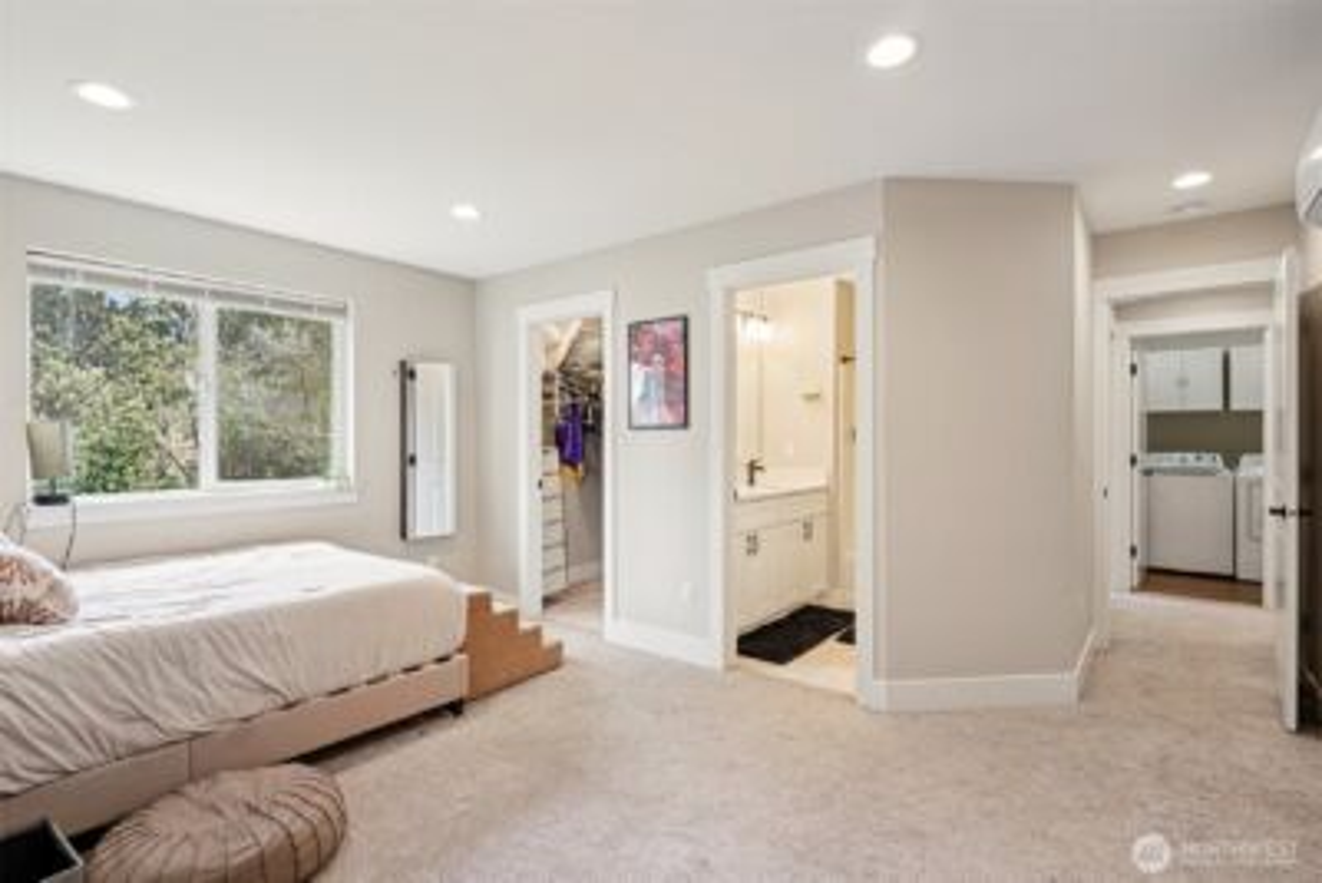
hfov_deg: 93.3
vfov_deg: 70.5
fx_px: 624
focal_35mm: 17
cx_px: 661
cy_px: 442
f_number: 8
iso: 400
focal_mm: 17
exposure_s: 1/30
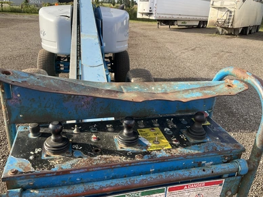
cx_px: 135
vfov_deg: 46.8
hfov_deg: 60.0
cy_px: 101
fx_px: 228
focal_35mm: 30
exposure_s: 1/435
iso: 25
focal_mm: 3
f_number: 1.8
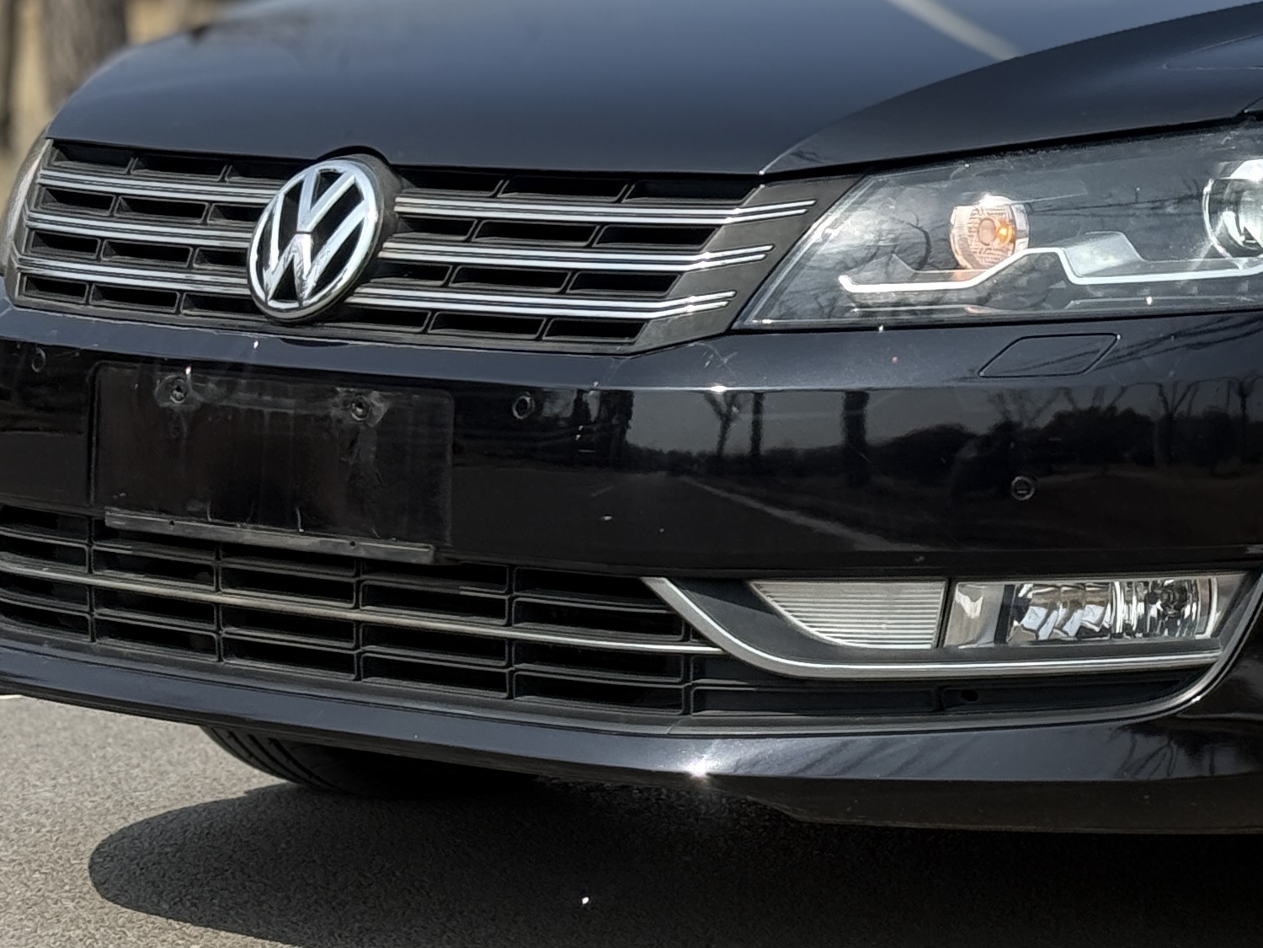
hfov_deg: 14.9
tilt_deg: -1.7
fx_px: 4707
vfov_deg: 11.4
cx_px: 1446
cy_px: 141
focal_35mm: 129
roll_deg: -0.9
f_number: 1.78
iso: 80
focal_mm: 6.76
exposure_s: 1/3891
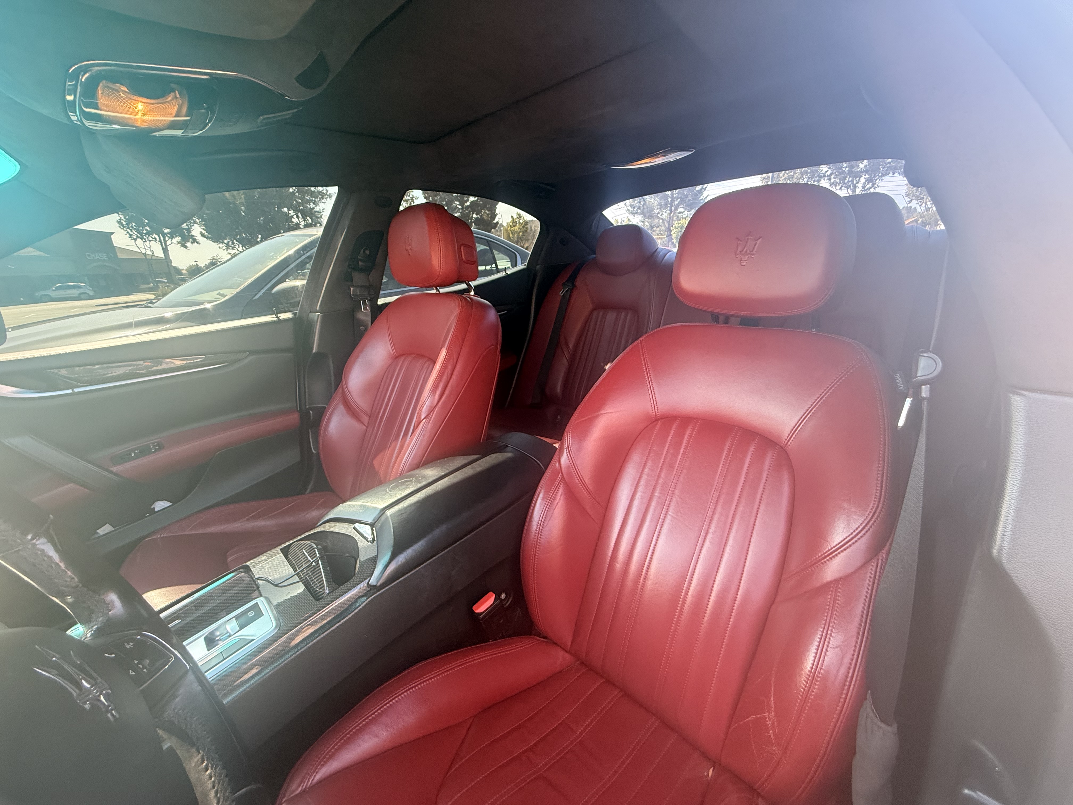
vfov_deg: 85.7
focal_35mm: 14
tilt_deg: -17.9
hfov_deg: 102.1
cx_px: 536
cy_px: 402
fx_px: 434
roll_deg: +3.5
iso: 200
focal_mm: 2.22
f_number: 2.2
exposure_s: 1/99
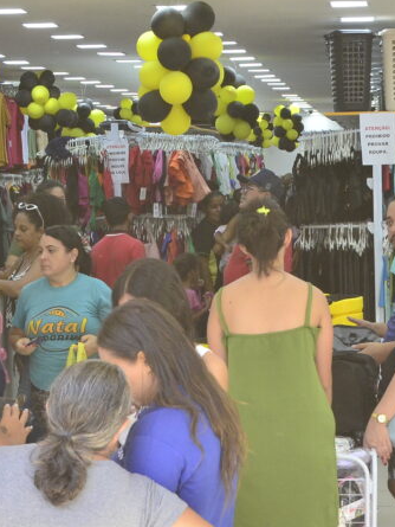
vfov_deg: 18.5
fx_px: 1612
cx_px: 201
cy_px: 379
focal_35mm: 106
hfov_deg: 14.0
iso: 1600
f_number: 9
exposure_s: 1/160
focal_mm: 32
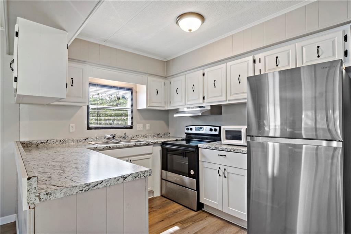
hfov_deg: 86.9
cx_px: 176
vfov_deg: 64.5
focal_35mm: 19
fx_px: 185
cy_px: 117
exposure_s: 1/3
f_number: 22
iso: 100
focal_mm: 19
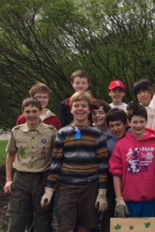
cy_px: 141
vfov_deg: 25.9
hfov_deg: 17.0
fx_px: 503
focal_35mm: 78
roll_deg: -0.1
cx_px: 163
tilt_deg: -5.3
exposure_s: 1/1866
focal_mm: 4.15
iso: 32
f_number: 2.2
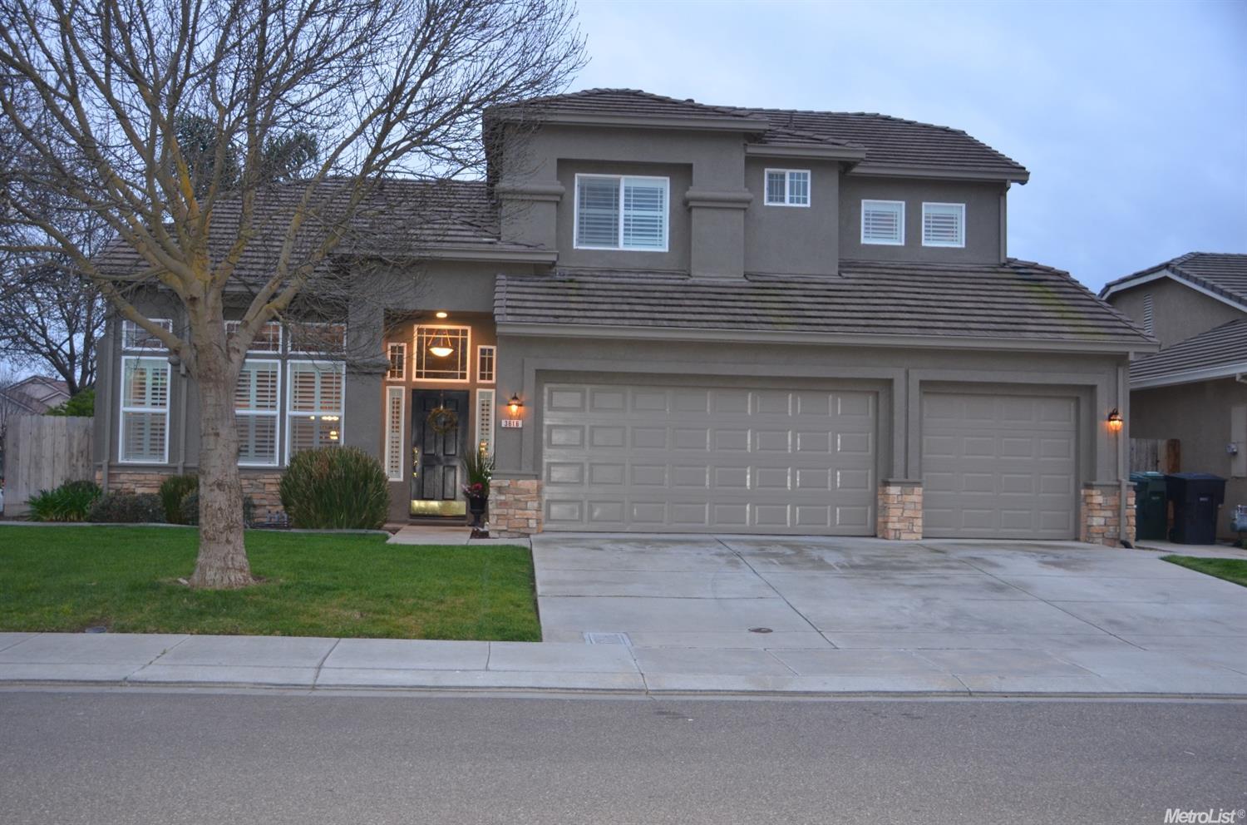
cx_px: 624
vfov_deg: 38.2
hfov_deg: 55.2
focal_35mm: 34
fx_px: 1192
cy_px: 412
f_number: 3.5
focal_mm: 23
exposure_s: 1/60
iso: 560
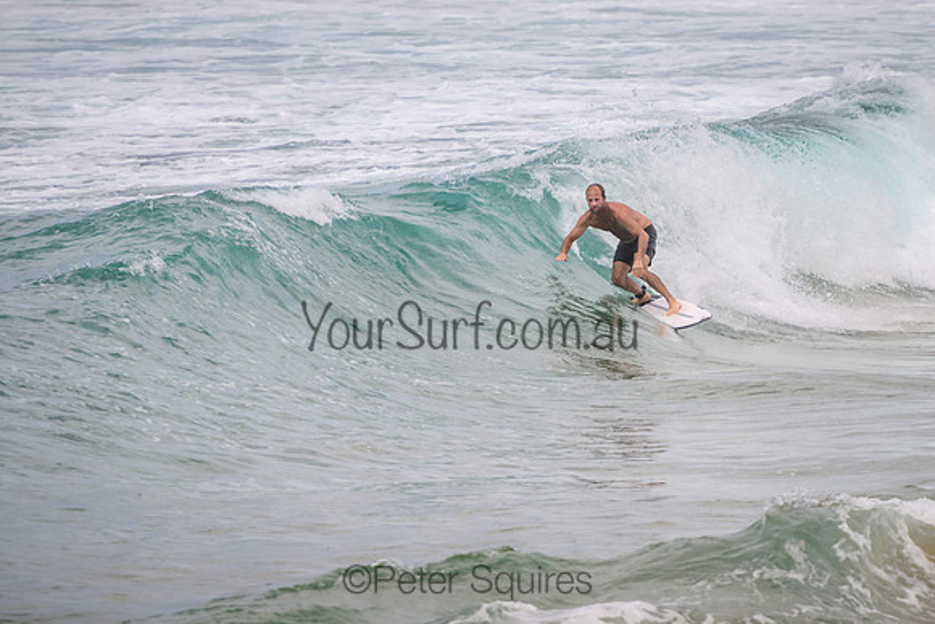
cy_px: 313
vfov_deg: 2.5
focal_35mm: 549
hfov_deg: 3.8
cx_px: 617
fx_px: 14270
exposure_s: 1/2000
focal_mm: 400
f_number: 5.6
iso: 180
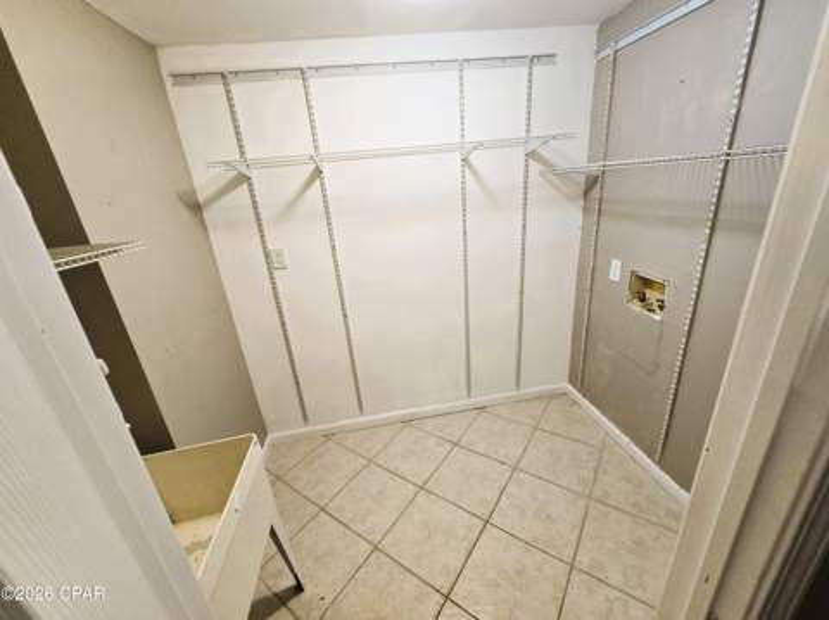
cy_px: 310
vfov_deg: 89.8
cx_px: 414
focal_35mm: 13
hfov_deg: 106.2
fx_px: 311
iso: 320
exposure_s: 1/60
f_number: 2.2
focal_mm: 2.2
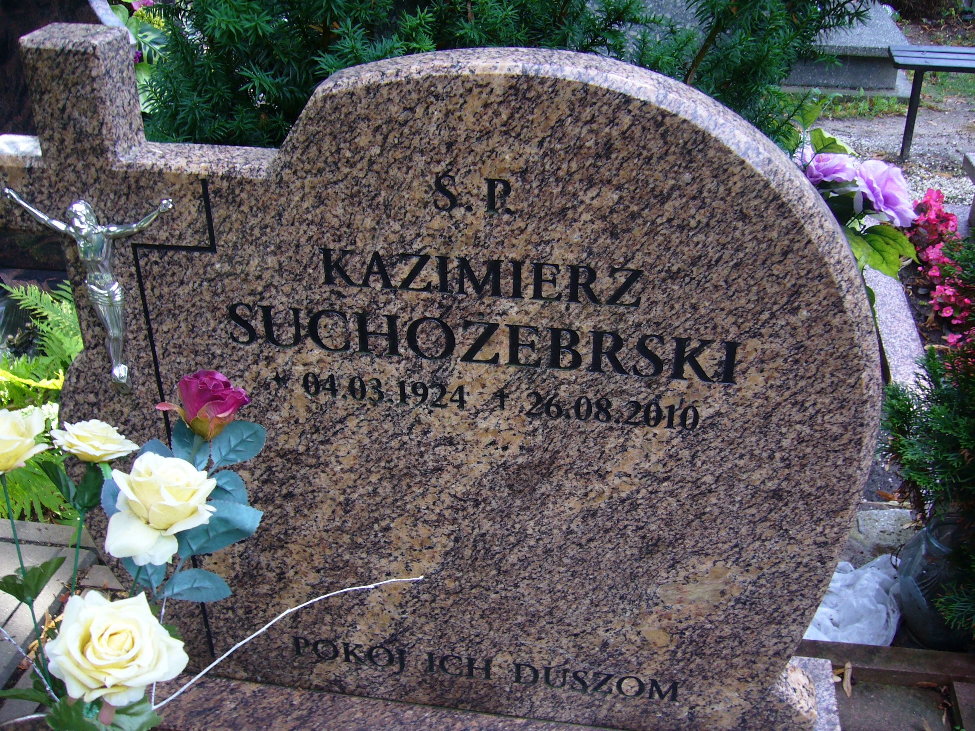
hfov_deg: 52.6
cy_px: 366
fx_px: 986
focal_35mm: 35
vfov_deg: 40.7
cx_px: 488
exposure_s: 1/50
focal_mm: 5.8
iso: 80
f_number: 2.8
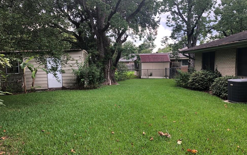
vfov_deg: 40.6
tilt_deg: -7.0
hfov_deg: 61.2
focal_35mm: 31
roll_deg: +1.5
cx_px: 122
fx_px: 209
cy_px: 86
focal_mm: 3.99
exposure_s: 1/120
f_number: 1.8
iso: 25
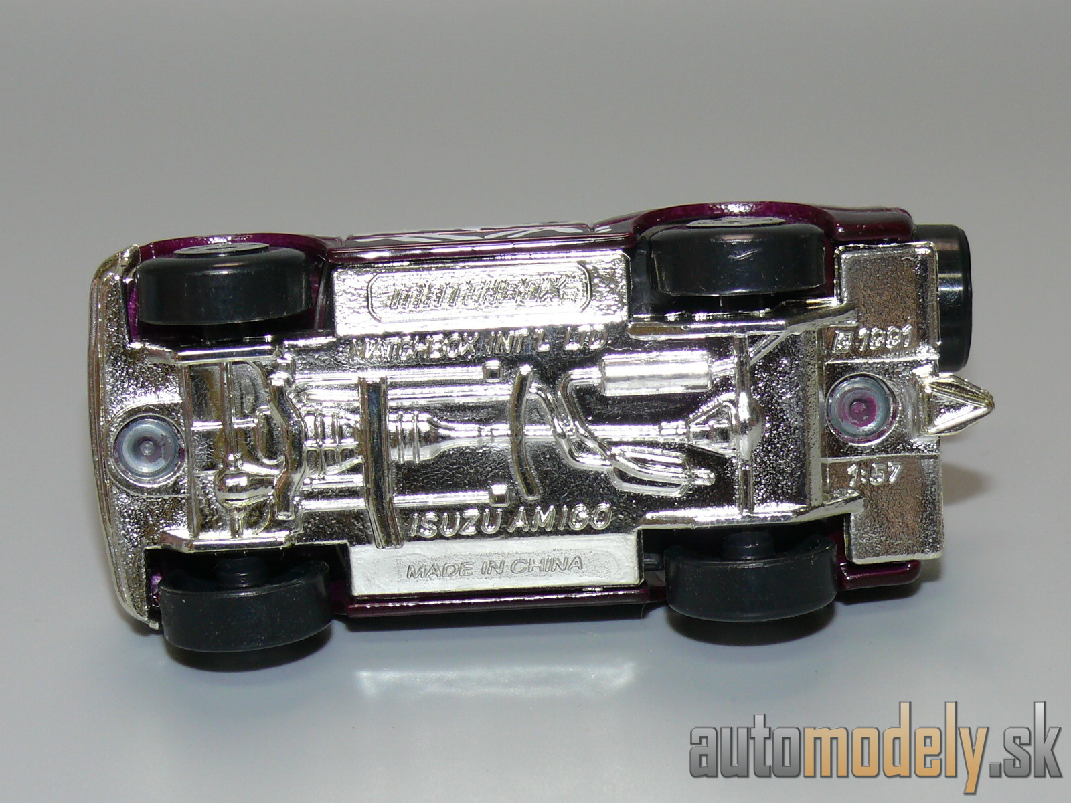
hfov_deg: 19.3
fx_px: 3156
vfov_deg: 14.5
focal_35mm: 102
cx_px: 536
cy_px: 402
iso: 100
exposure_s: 1/30
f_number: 4
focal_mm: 13.4
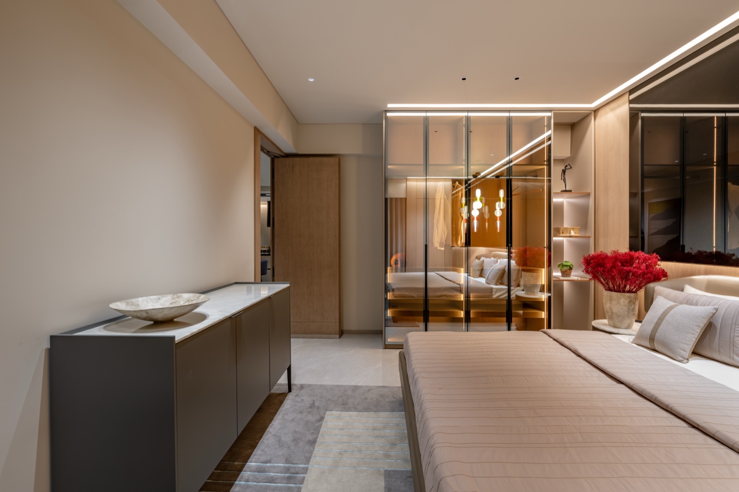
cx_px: 370
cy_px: 246
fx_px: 318
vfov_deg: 75.5
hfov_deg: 98.6
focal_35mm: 16
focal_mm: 15.5
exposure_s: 1/20
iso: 100
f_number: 8
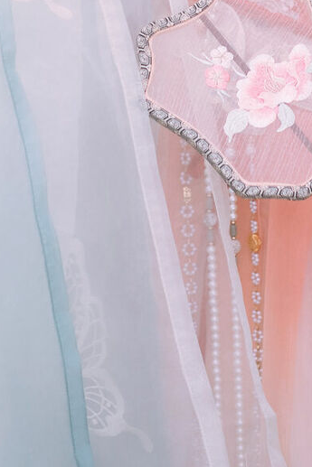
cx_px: 312
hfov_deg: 5.3
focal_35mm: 259
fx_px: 3364
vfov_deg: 7.8
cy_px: -150
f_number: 1.8
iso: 200
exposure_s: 1/1250
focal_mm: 85
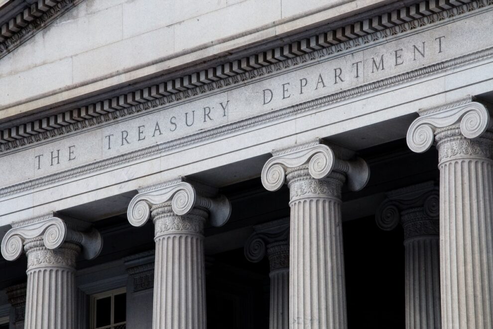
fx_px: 2568
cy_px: 164
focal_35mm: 188
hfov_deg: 11.0
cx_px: 246
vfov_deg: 7.3
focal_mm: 125
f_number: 14
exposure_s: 1/400
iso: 400
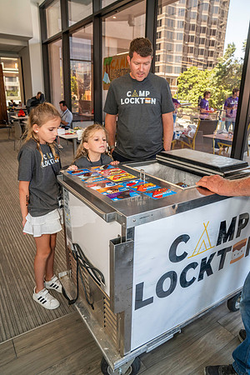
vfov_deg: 71.5
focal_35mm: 25
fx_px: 260
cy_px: 188
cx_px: 125
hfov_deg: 51.3
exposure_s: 1/200
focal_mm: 25
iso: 1600
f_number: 5.6
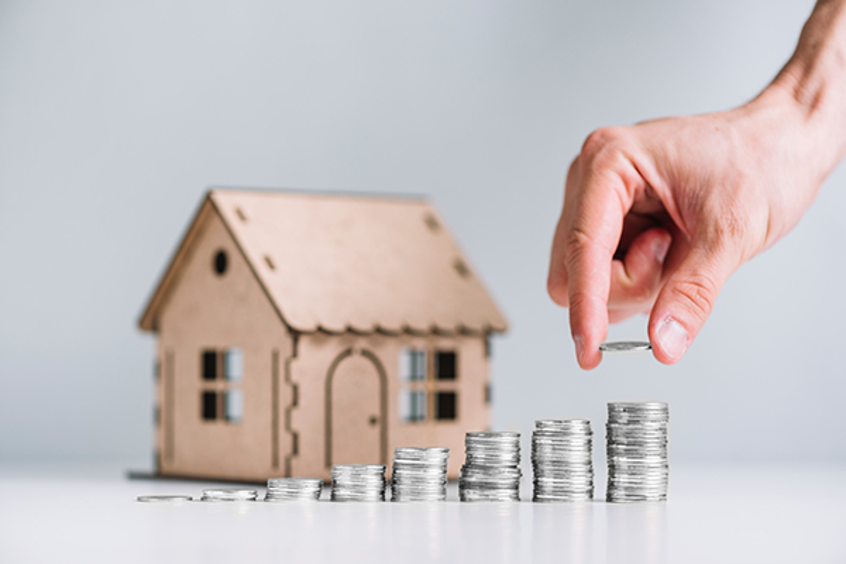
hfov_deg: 19.5
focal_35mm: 105
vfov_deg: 13.0
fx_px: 2467
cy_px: 282
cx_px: 423
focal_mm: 105
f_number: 4
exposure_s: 1/160
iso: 100
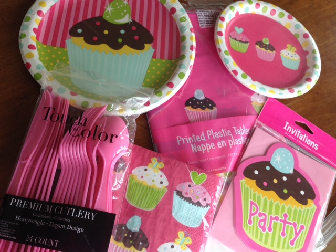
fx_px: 320
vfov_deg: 42.9
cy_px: 126
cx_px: 168
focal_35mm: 33
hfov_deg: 55.4
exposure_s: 1/60
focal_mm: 4.12
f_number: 2.4
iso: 64
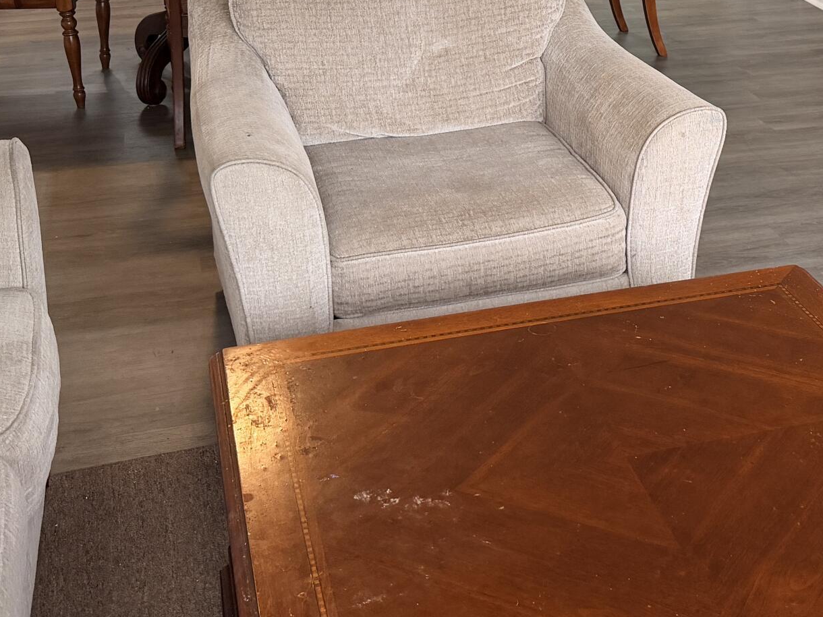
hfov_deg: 31.9
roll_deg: -0.6
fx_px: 1403
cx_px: 653
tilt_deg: -13.3
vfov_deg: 23.7
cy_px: -15
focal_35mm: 59
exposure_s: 1/60
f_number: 1.78
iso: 160
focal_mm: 6.76
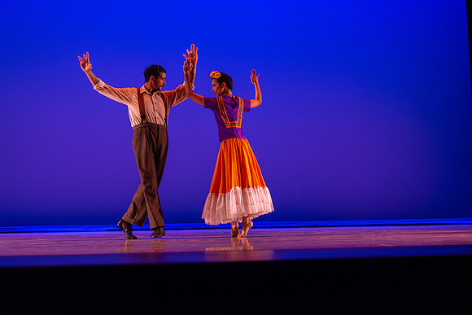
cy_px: 158
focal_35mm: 55
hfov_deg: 36.2
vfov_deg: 24.6
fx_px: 721
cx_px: 236
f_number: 1.8
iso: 1000
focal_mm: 55
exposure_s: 1/200
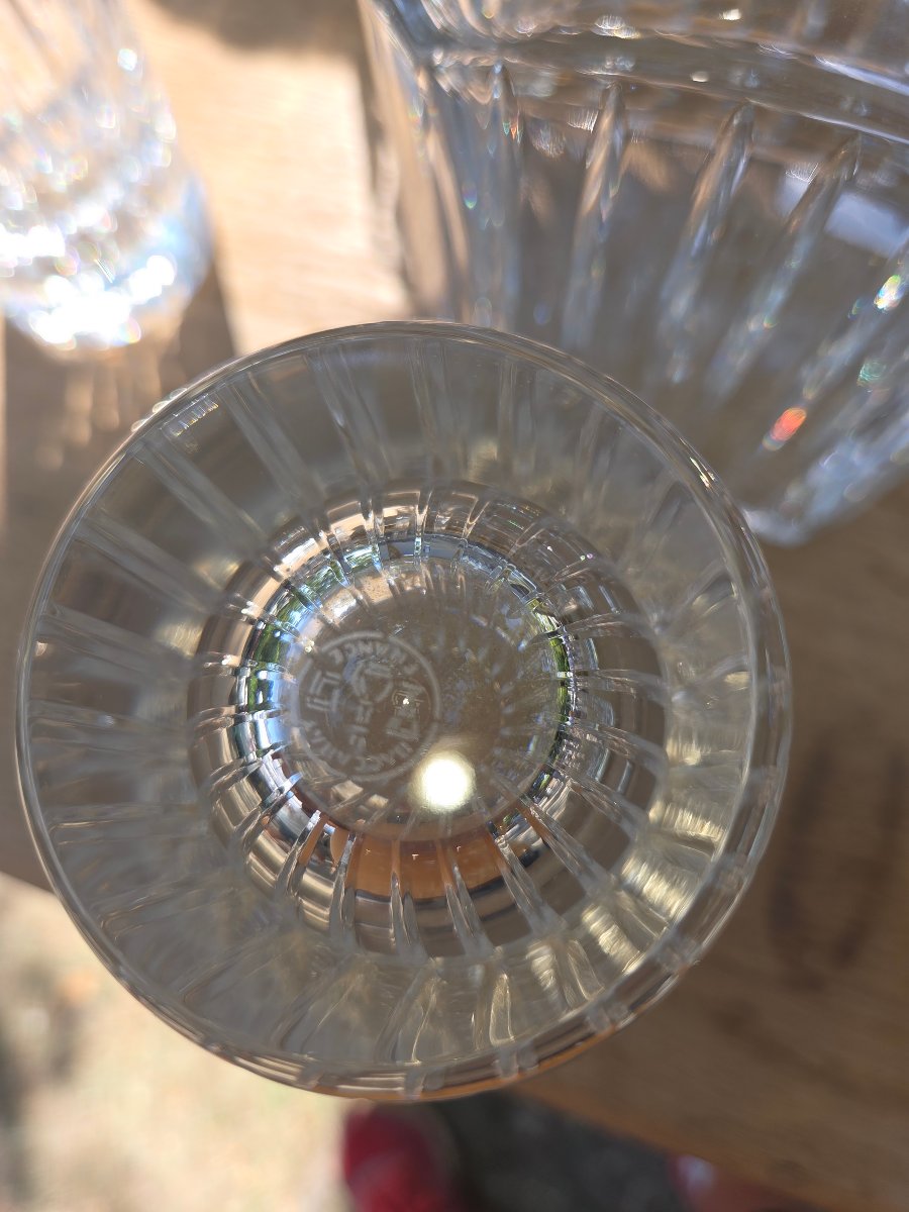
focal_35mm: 23
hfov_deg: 58.9
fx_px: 805
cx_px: 454
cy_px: 606
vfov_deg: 73.9
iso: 80
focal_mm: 5.4
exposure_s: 1/461
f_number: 1.8
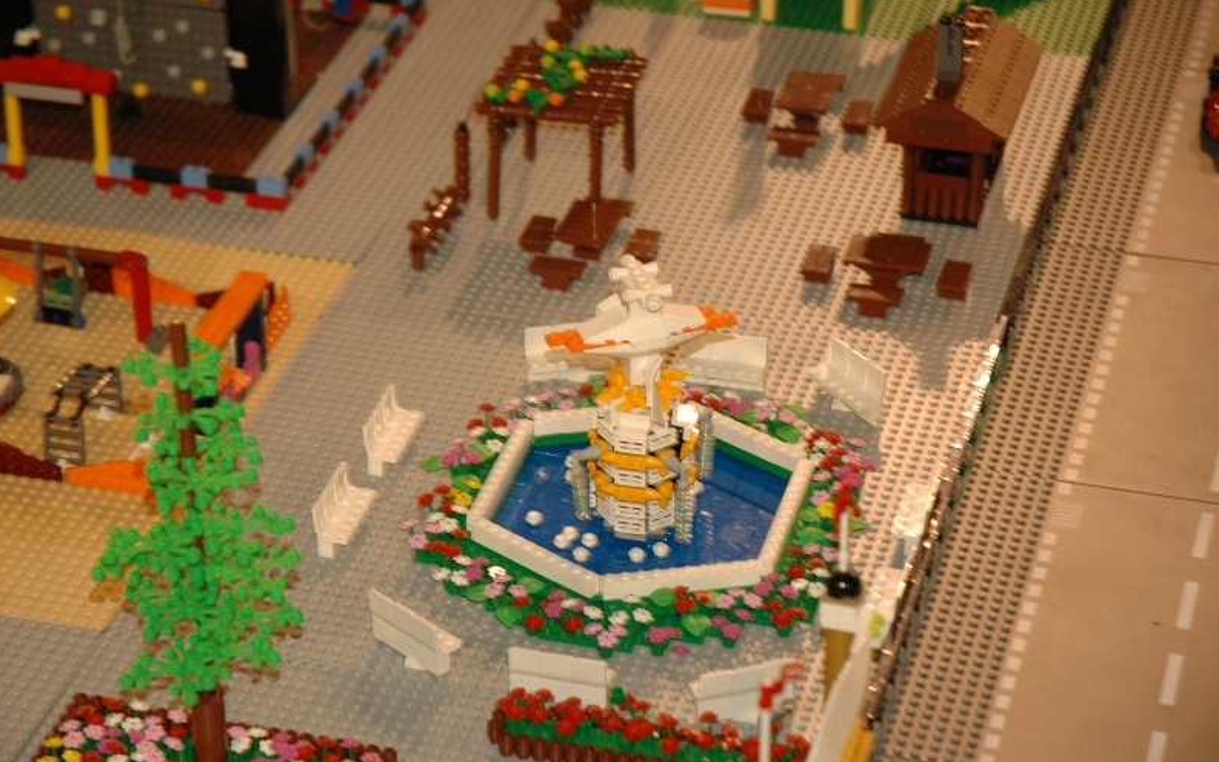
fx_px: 3588
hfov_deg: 19.3
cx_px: 608
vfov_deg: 12.1
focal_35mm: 108
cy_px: 399
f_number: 4.5
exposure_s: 1/100
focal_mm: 70
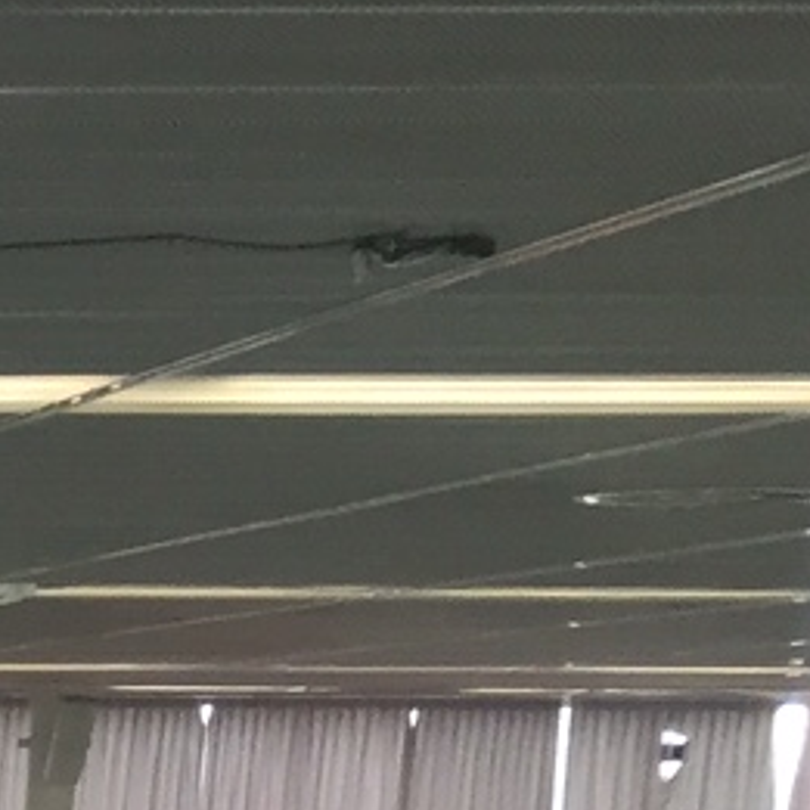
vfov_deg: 10.2
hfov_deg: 9.0
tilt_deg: -10.8
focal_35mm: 160
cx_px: -1595
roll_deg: -0.4
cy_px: 1580
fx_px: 4236
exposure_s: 1/33
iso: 80
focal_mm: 4.15
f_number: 2.2
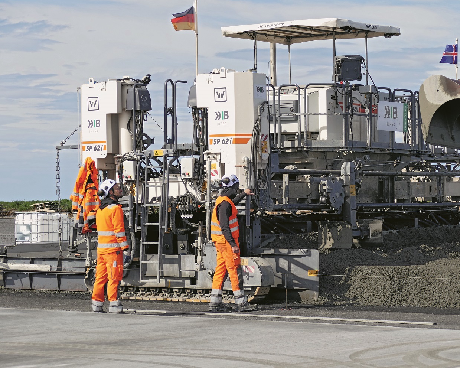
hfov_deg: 15.4
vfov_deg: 12.3
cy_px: 185
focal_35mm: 125
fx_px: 1702
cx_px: 273
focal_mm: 39.97
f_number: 3.9
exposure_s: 1/1600
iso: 125
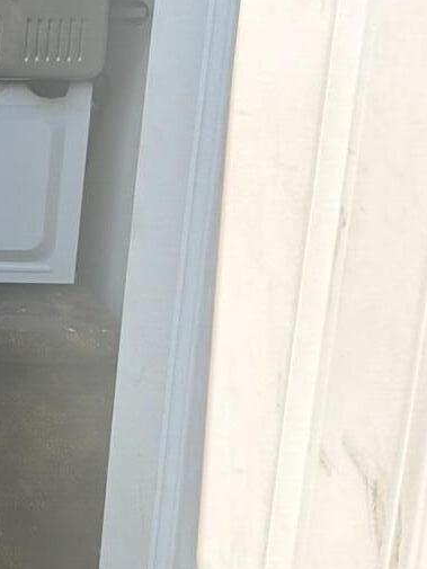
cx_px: -331
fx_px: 1562
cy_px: 240
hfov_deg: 13.9
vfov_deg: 20.6
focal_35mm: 95
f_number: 1.78
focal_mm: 6.76
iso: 100
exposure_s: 1/1522
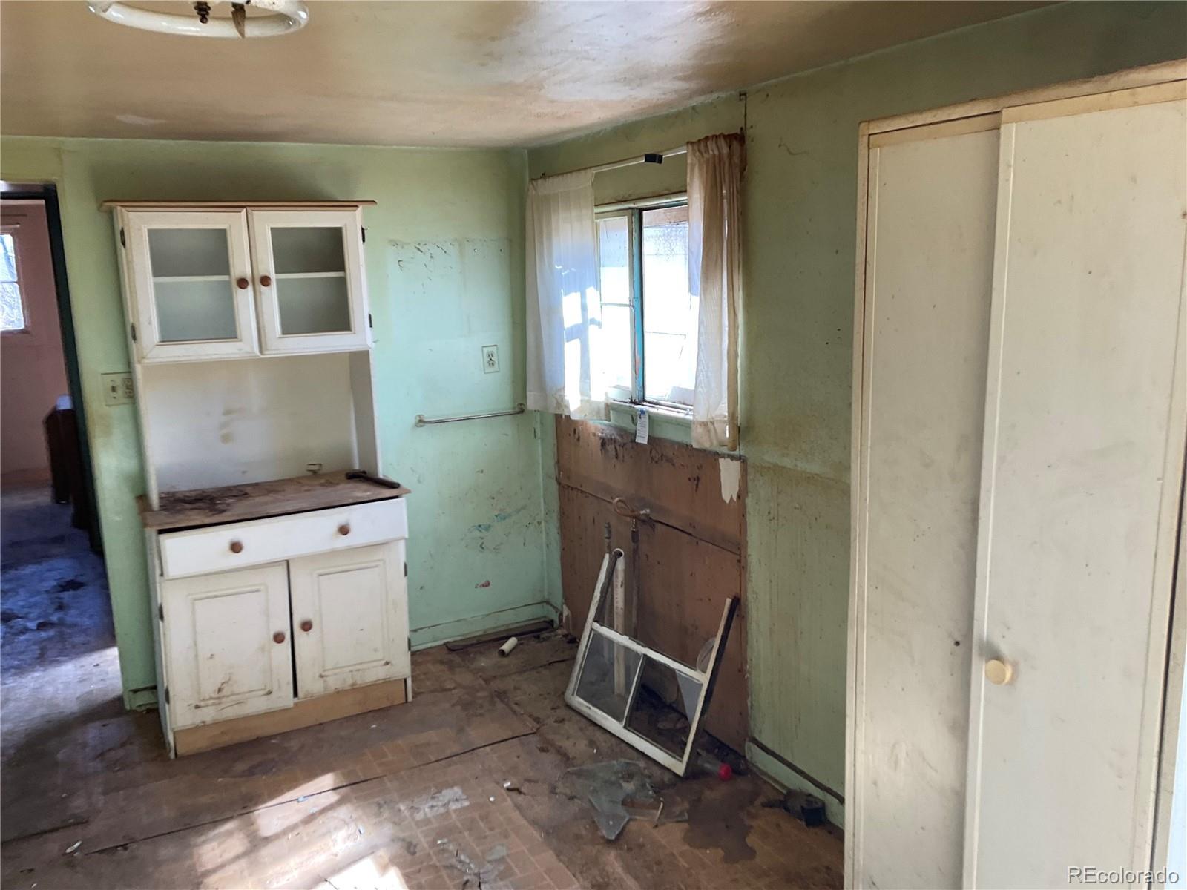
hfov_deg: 61.7
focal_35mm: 29
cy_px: 445
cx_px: 594
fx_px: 994
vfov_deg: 48.2
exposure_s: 1/120
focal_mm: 3
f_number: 1.8
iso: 50
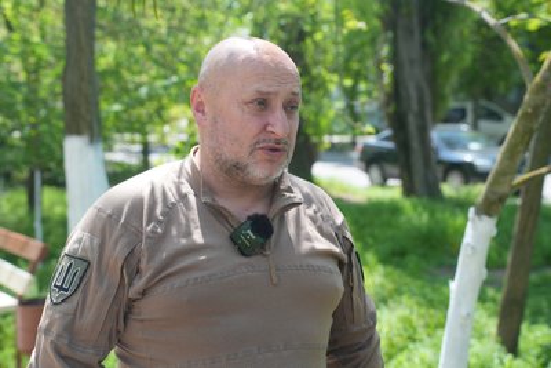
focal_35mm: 59
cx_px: 276
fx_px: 903
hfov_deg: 33.9
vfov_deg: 23.0
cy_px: 184
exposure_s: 1/160
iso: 320
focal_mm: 59
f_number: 4
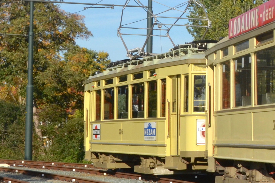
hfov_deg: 15.3
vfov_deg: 10.8
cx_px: 371
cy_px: 64
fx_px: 970
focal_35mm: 127
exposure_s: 1/800
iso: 800
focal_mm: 30
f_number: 14
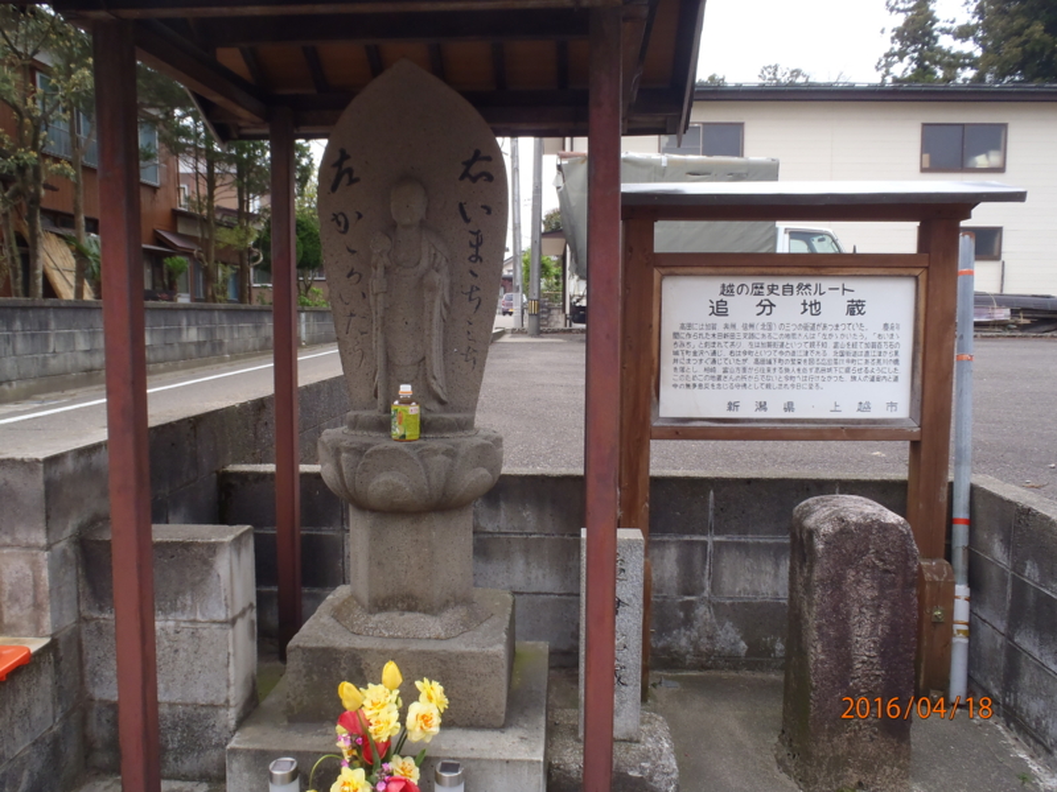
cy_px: 396
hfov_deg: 63.4
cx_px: 528
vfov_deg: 49.7
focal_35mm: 28
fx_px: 855
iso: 100
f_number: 3.9
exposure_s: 1/60
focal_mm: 5
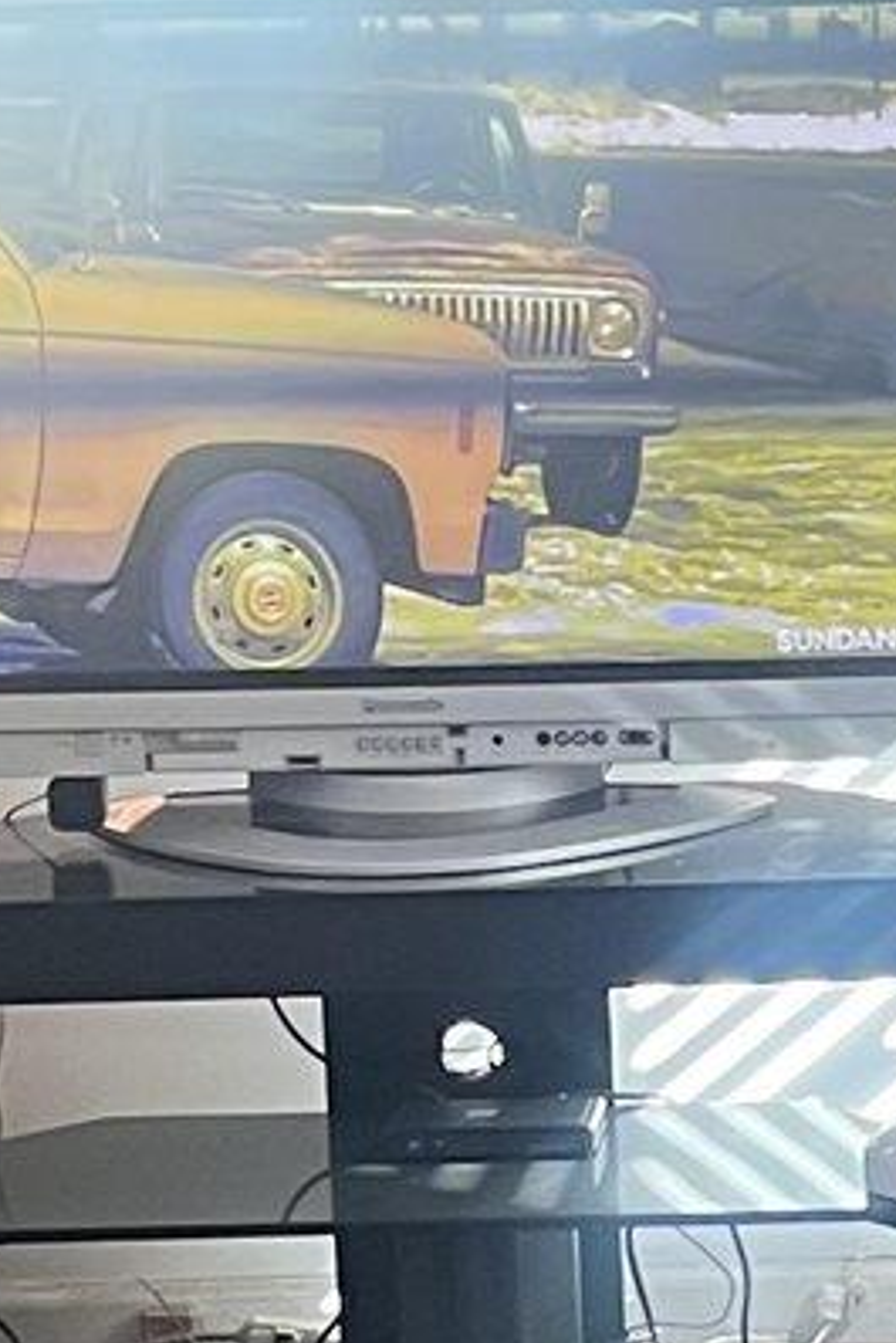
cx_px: 866
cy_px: 866
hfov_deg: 8.7
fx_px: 5856
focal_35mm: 157
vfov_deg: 13.1
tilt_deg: -10.1
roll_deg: +4.0
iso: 125
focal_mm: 5.7
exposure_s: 1/78
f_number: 1.5
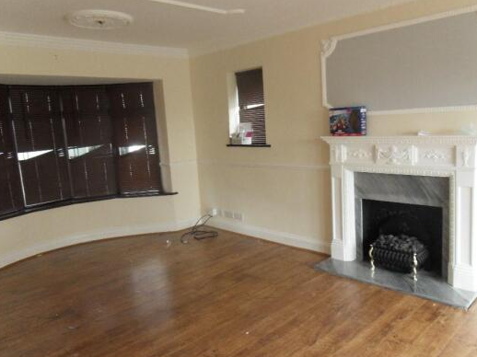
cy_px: 168
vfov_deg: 51.3
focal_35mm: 27
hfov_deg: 65.2
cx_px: 258
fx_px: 372
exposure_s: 1/30
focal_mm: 4.2
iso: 240
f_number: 3.3
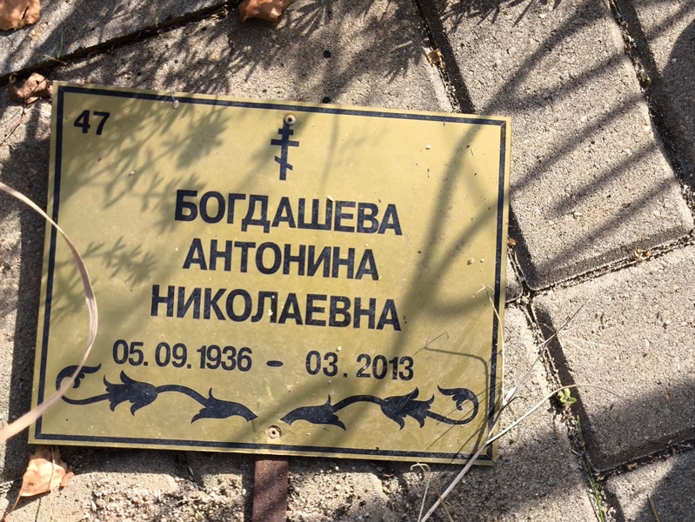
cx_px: 348
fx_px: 1004
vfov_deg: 29.1
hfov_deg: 38.2
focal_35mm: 50
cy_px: 261
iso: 50
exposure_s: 1/246
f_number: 1.7
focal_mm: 4.71
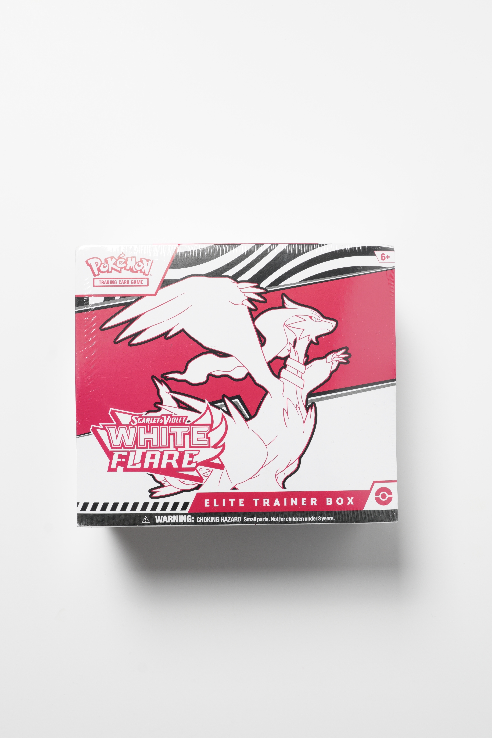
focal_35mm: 40
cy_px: 374
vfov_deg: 48.5
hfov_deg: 33.4
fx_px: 820
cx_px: 245
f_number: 10
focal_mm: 26
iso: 160
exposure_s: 1/125
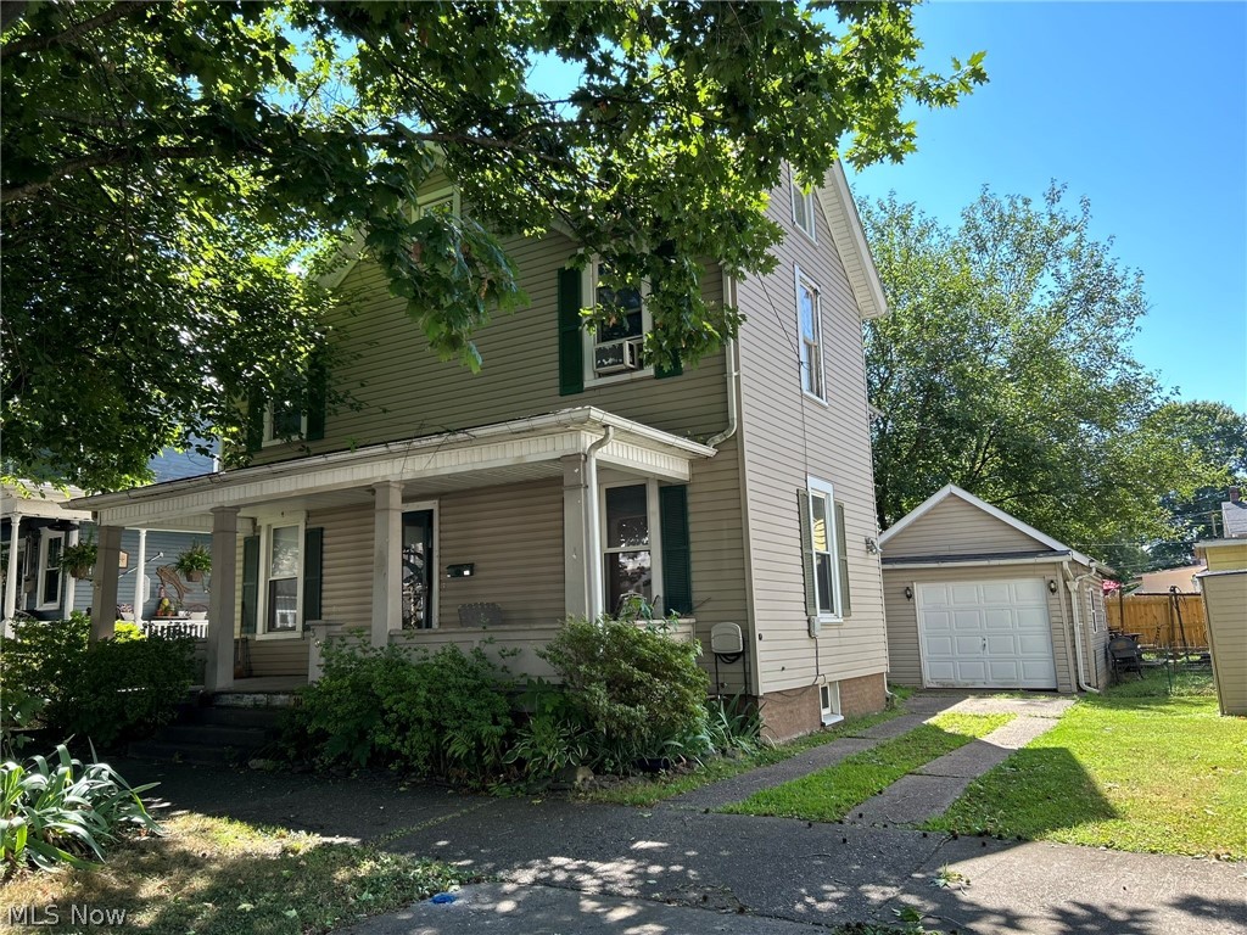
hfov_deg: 67.3
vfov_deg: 53.1
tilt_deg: +11.7
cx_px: 624
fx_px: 937
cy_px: 468
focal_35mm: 26
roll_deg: +2.5
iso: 50
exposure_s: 1/533
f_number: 1.5
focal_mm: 5.7
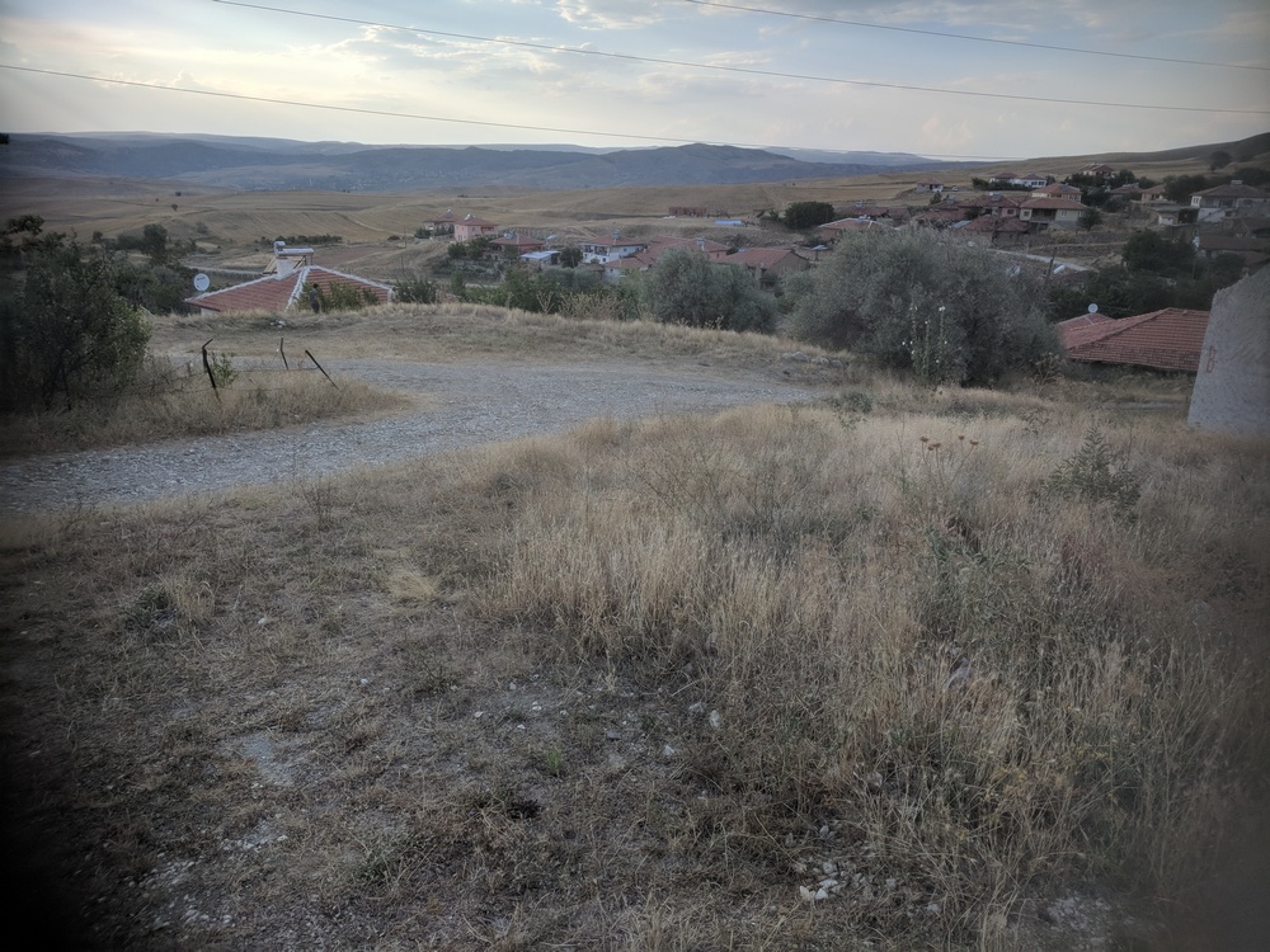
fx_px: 954
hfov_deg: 67.3
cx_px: 635
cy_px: 476
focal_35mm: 26
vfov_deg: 53.1
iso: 50
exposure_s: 1/1082
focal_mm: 4.67
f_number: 2
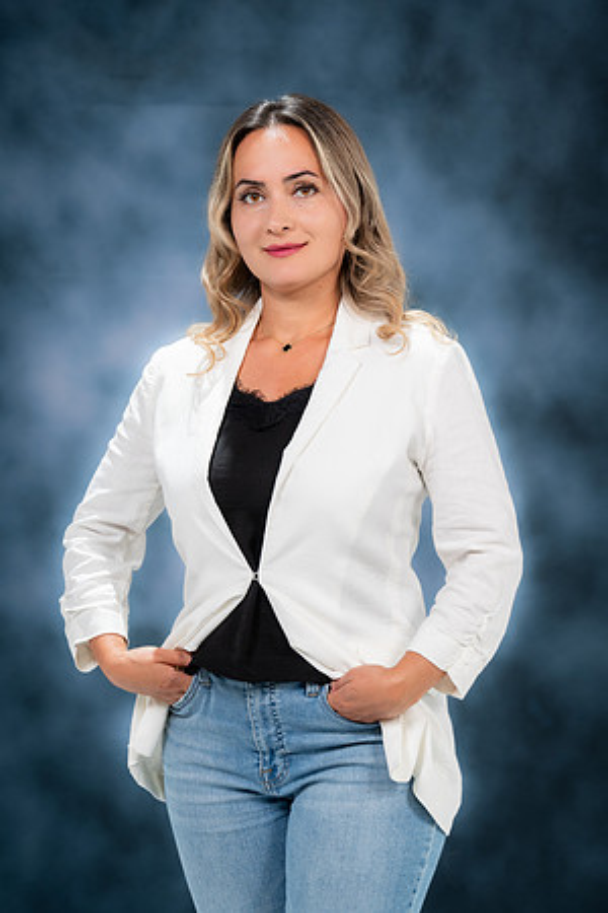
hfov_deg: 14.6
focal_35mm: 94
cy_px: 456
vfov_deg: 21.7
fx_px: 2381
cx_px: 304
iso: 320
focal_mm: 94
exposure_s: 1/200
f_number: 5.6
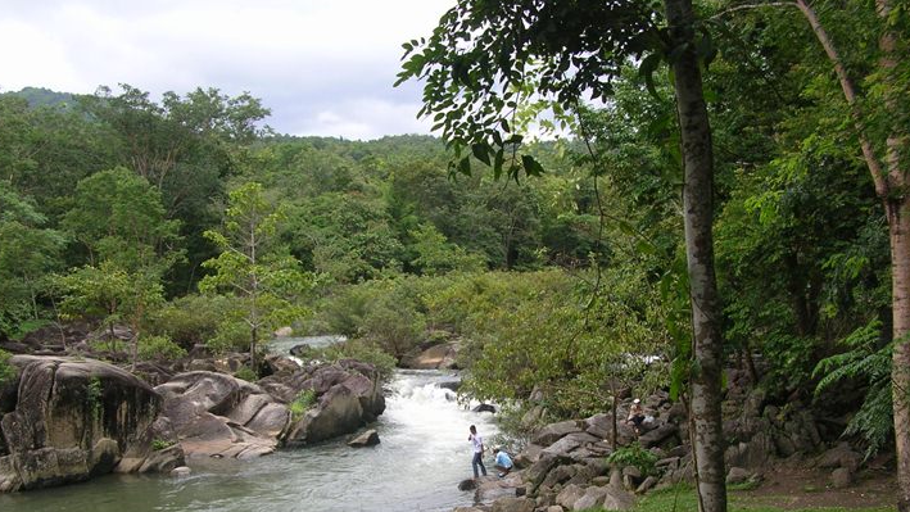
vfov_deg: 27.5
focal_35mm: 43
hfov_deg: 47.3
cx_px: 435
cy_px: 354
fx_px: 1038
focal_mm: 5.8
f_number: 2.8
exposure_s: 1/338
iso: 50
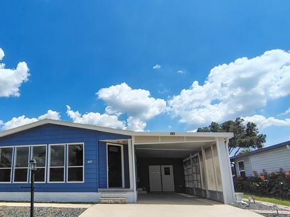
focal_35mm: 24
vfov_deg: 55.9
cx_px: 95
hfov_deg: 69.5
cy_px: 139
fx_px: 201
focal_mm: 2.13
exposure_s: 1/1988
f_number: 2.2
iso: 100
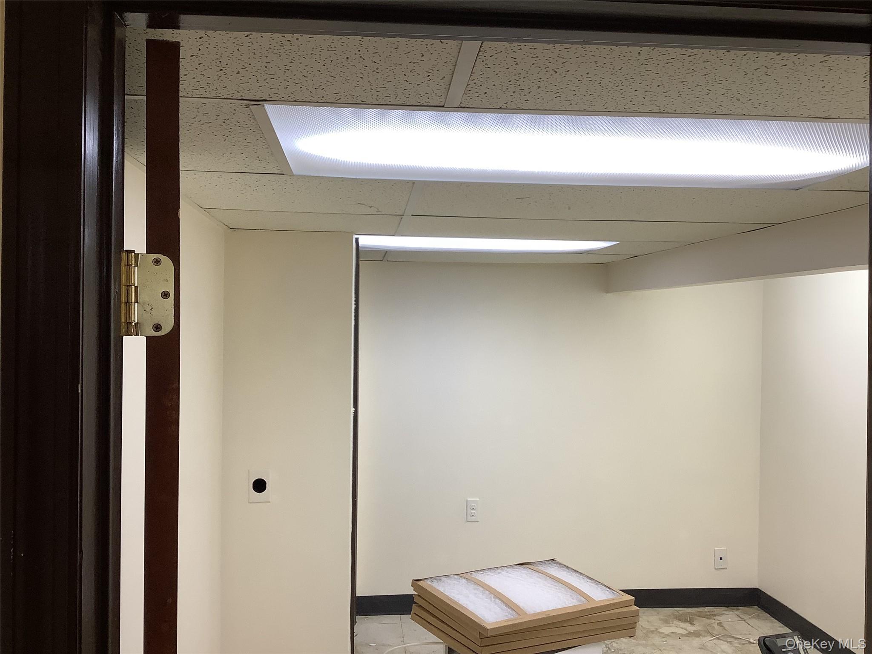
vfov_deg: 45.4
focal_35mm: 31
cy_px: 327
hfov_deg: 58.4
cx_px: 436
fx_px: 781
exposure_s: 1/60
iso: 50
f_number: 2.4
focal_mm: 3.3
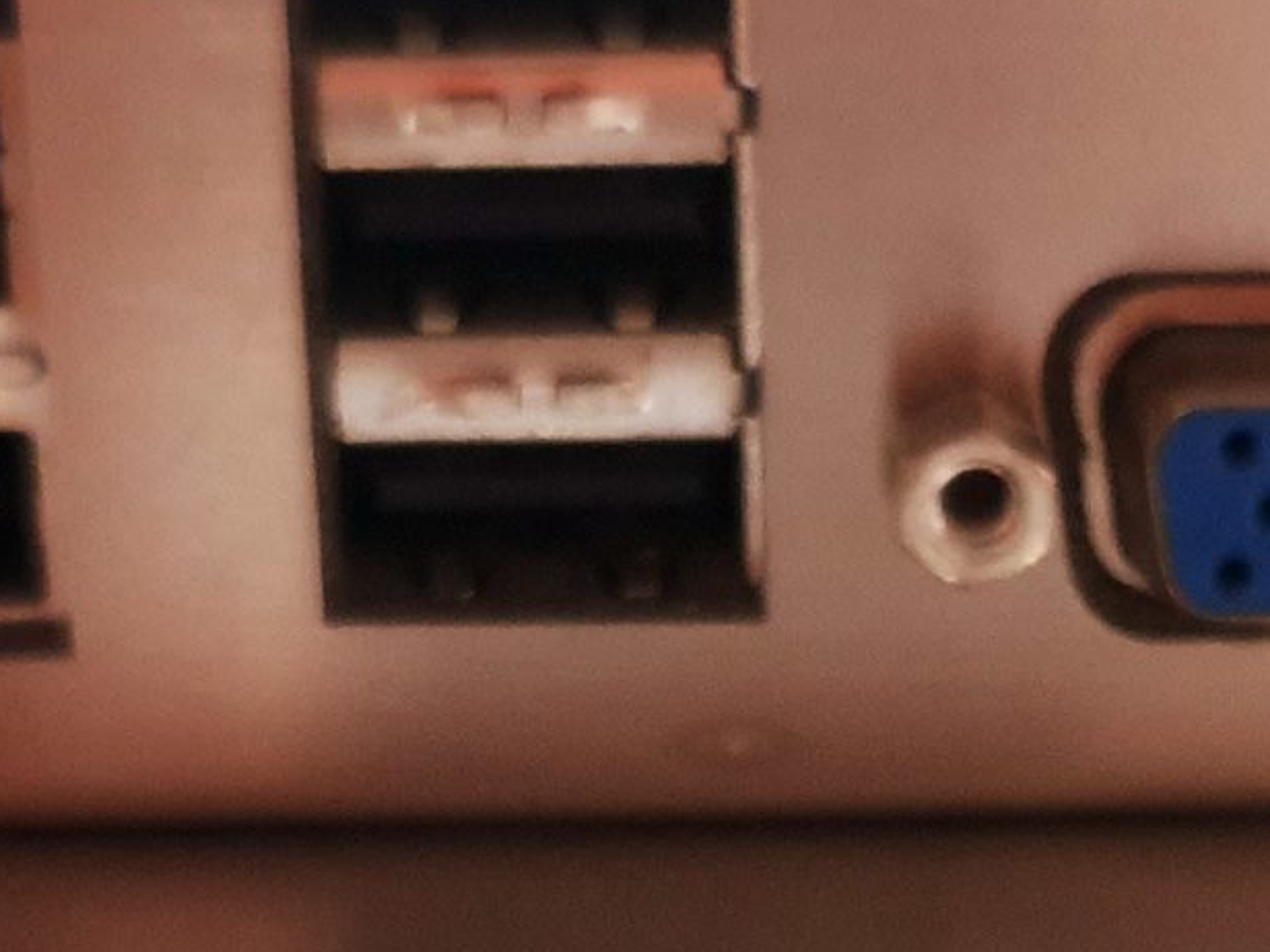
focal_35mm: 108
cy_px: 1257
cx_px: 981
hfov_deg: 18.1
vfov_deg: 13.2
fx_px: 3962
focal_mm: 4.3
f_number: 1.5
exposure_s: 1/20
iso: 320
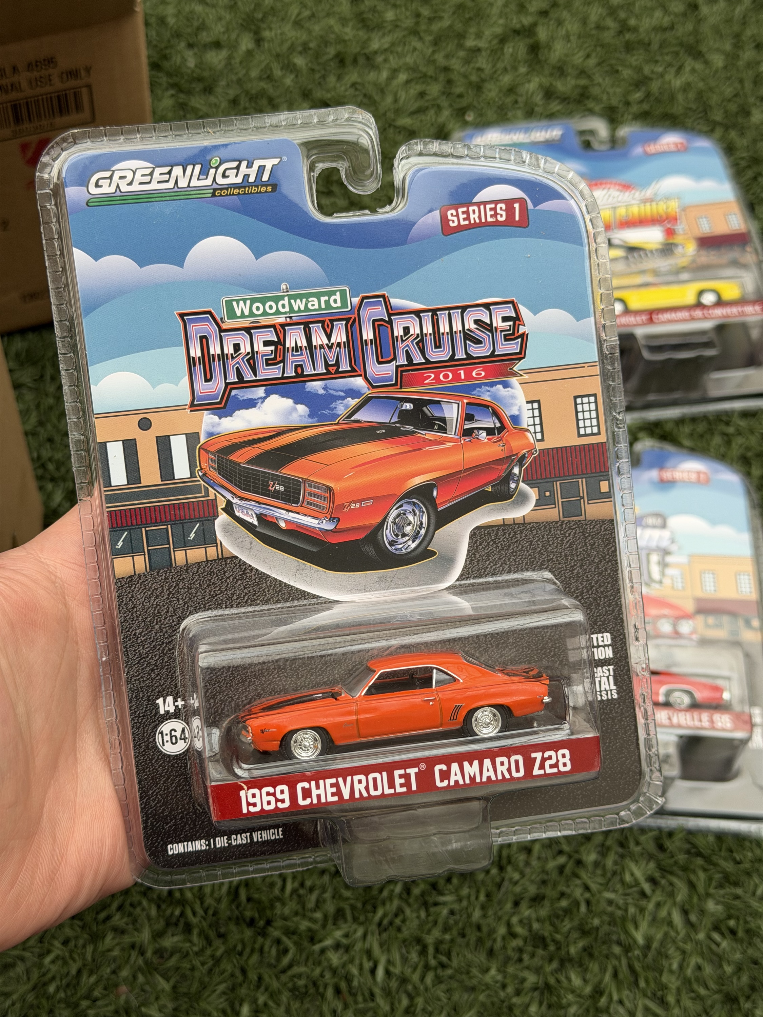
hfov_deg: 30.3
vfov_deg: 39.7
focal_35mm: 48
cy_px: 508
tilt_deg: -58.2
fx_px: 1411
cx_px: 382
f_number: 1.78
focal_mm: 6.76
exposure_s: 1/340
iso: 64
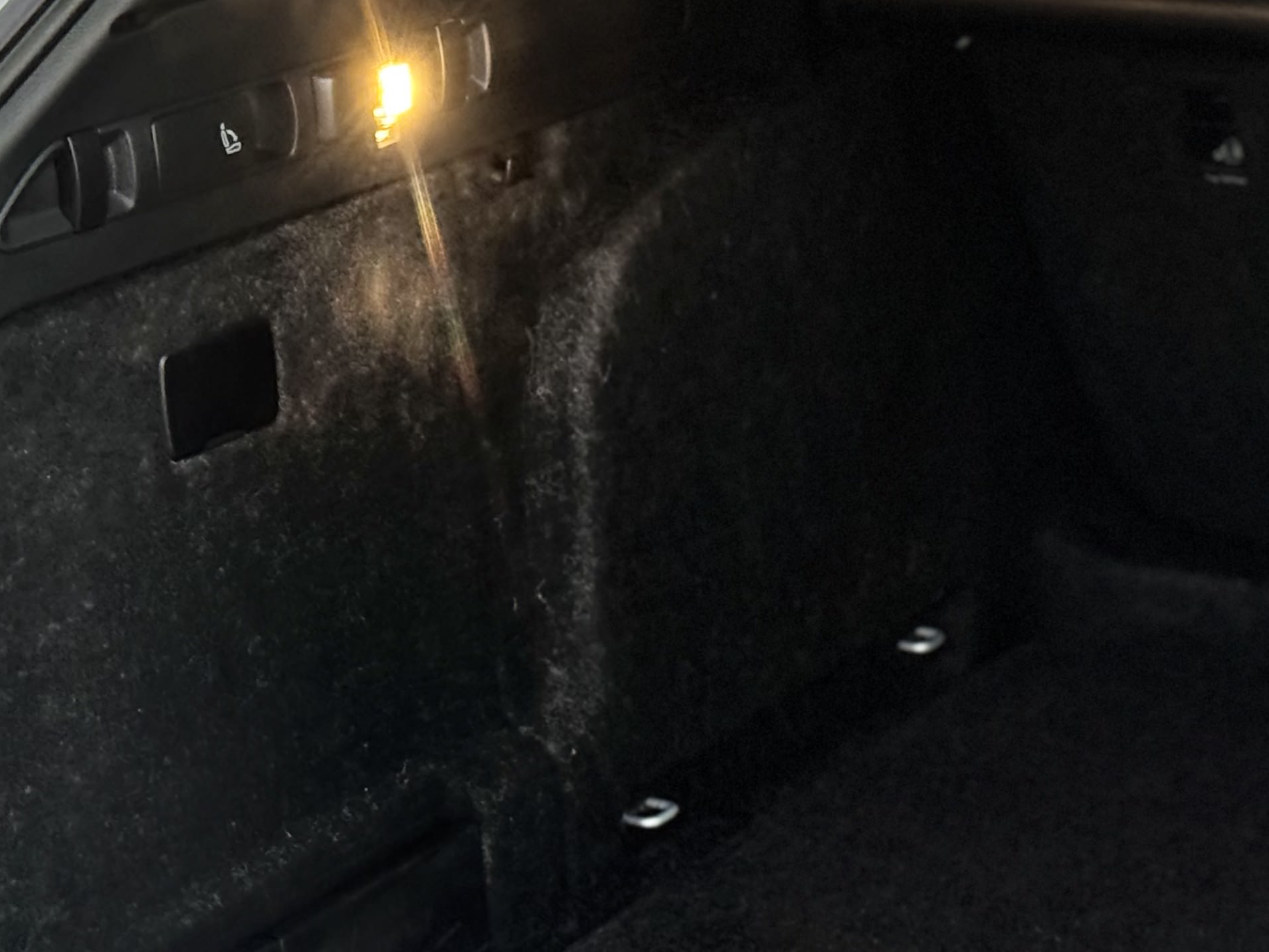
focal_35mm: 102
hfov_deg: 19.2
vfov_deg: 14.5
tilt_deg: -18.5
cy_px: 529
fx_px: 3739
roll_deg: +3.3
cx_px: 886
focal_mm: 6.76
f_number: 1.78
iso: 800
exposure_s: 1/19
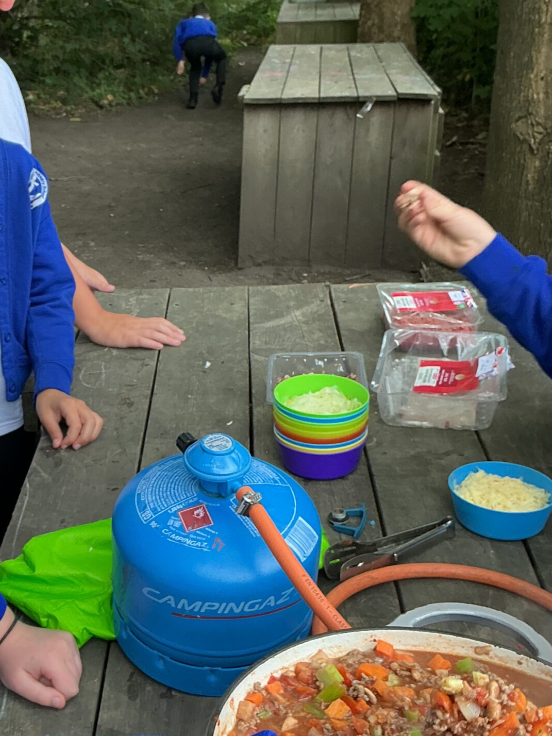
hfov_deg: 27.3
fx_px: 1106
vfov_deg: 36.8
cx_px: 83
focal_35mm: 52
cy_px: 385
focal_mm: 3
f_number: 1.8
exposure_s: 1/120
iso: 50
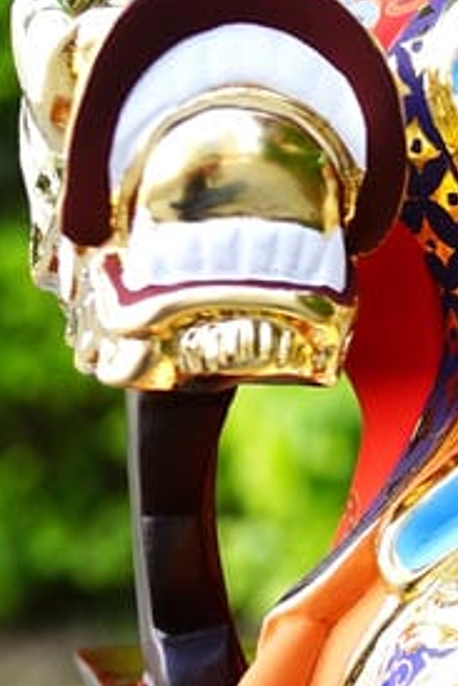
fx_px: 4383
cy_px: 258
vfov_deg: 8.9
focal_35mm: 230
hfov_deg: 5.6
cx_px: 1319
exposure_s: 1/125
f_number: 6.3
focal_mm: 35
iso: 250
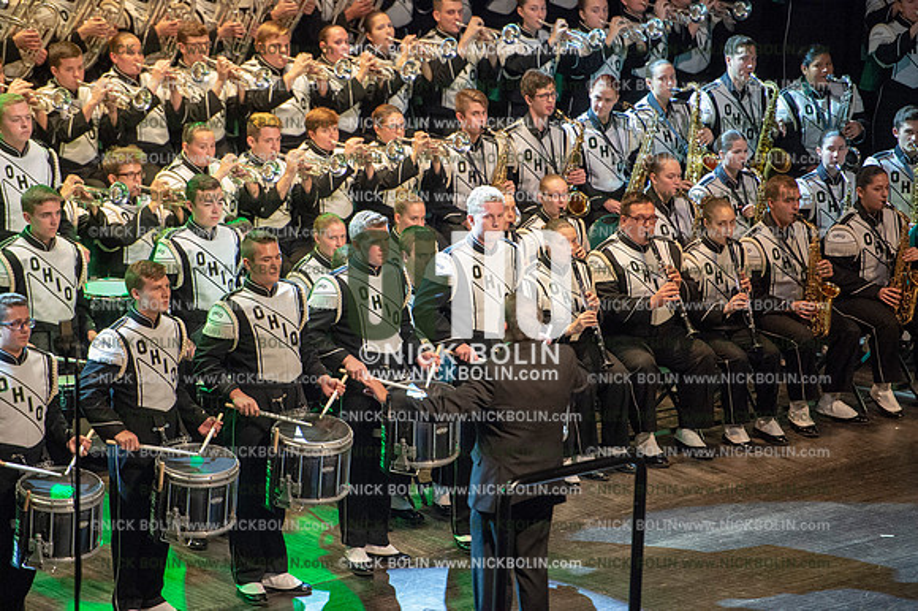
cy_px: 306
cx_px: 459
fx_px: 5097
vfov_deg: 6.9
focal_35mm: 200
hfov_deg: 10.3
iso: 8000
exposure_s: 1/1250
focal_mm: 200
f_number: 2.8
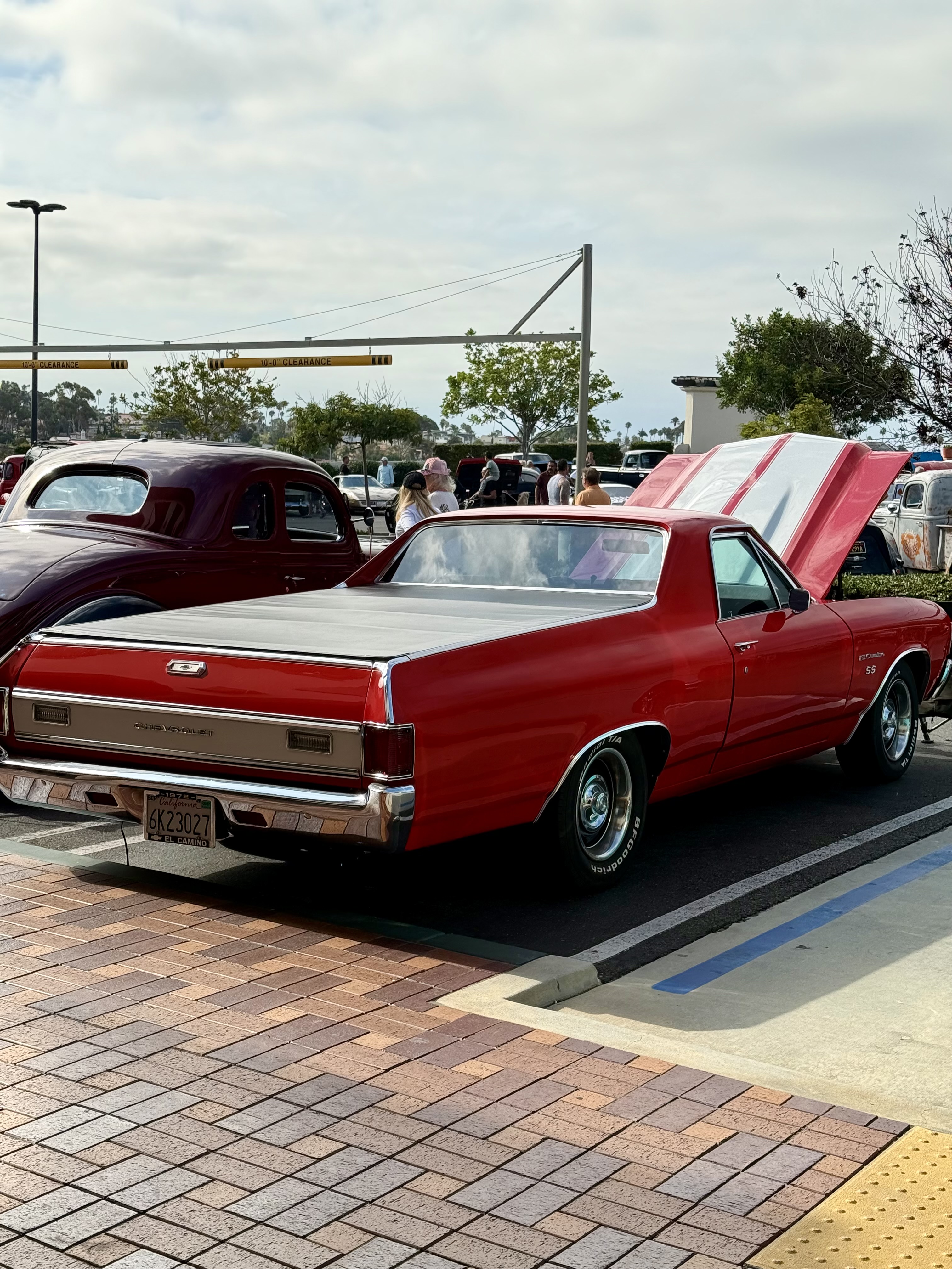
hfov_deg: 30.3
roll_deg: -2.4
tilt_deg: -5.8
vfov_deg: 39.7
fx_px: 1760
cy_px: 634
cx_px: 476
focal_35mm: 48
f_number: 1.78
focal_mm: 6.76
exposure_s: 1/1678
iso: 80
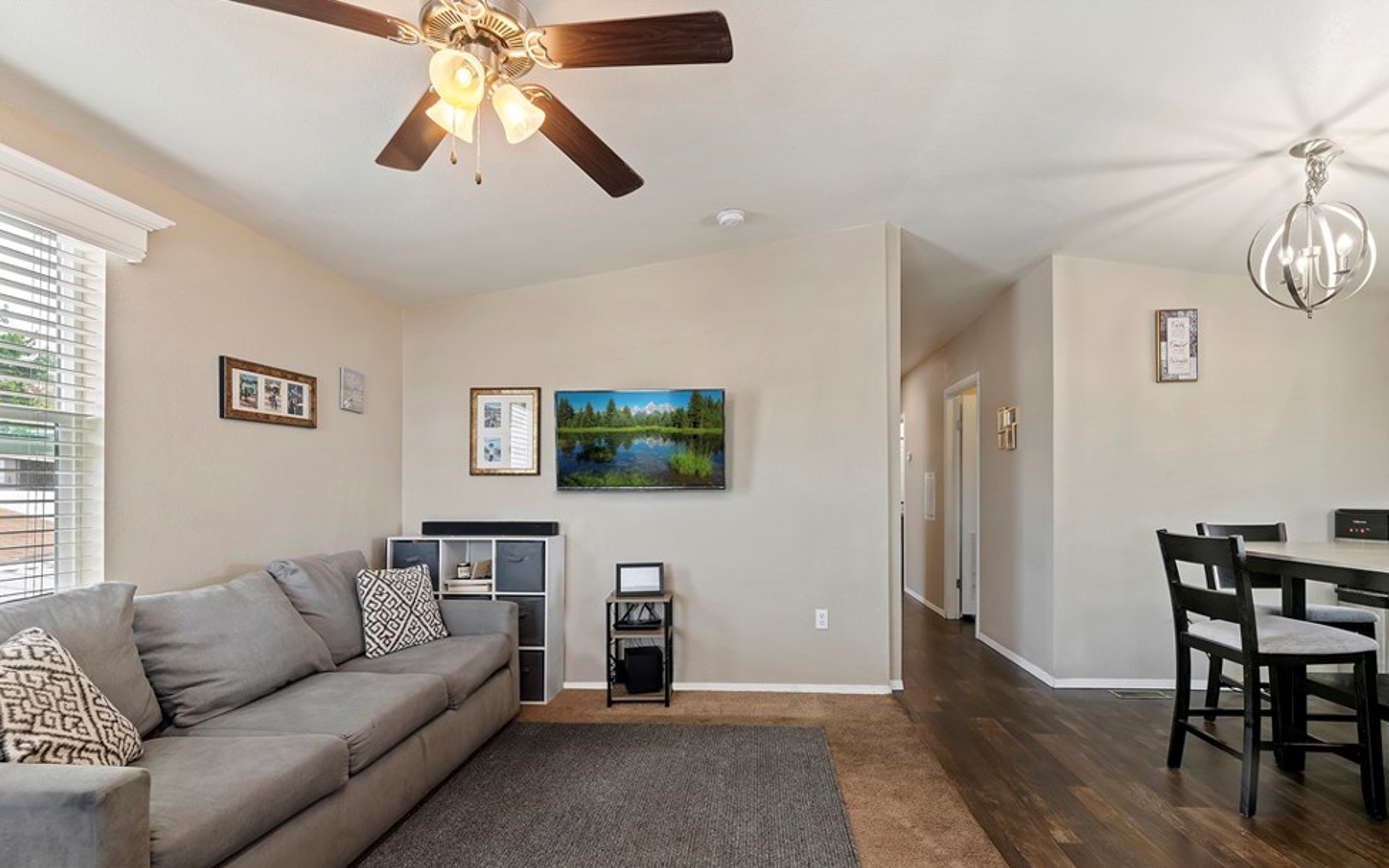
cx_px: 724
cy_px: 483
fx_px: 568
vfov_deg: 74.5
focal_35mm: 15
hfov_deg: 101.4
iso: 500
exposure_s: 1/4
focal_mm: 14
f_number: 10
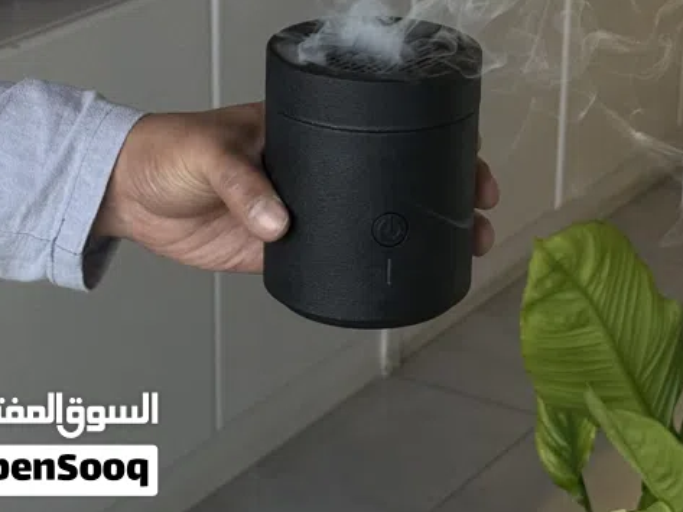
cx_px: 375
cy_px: 184
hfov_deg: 29.8
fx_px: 1282
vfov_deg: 22.5
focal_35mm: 65
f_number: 1.78
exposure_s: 1/545
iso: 64
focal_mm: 6.76
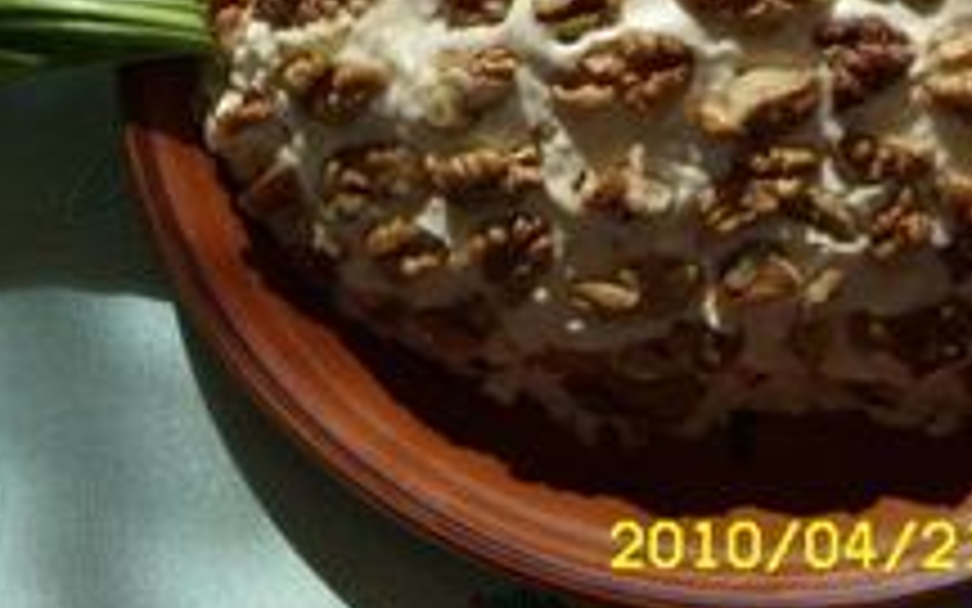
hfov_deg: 24.6
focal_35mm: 84
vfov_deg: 15.2
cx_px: 472
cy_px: -54
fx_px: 2225
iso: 50
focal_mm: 6.3
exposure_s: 1/272
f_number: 2.8
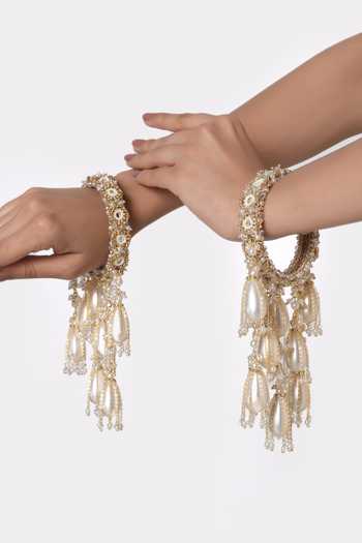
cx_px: 181
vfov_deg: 54.4
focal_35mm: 35
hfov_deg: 37.9
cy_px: 272
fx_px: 528
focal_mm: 35
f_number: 9.5
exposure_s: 1/125
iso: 125
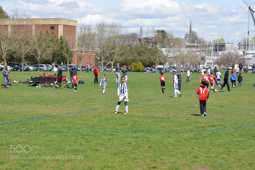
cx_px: 128
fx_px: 694
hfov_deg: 20.8
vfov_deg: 14.0
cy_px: 85
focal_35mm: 98
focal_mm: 98
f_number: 22
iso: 360
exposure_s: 1/80
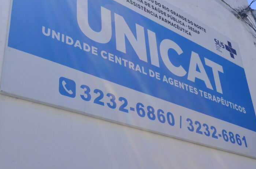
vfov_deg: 25.3
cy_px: 62
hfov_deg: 37.6
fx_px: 376
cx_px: 135
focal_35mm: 53
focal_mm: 24
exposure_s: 1/125
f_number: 10
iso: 400
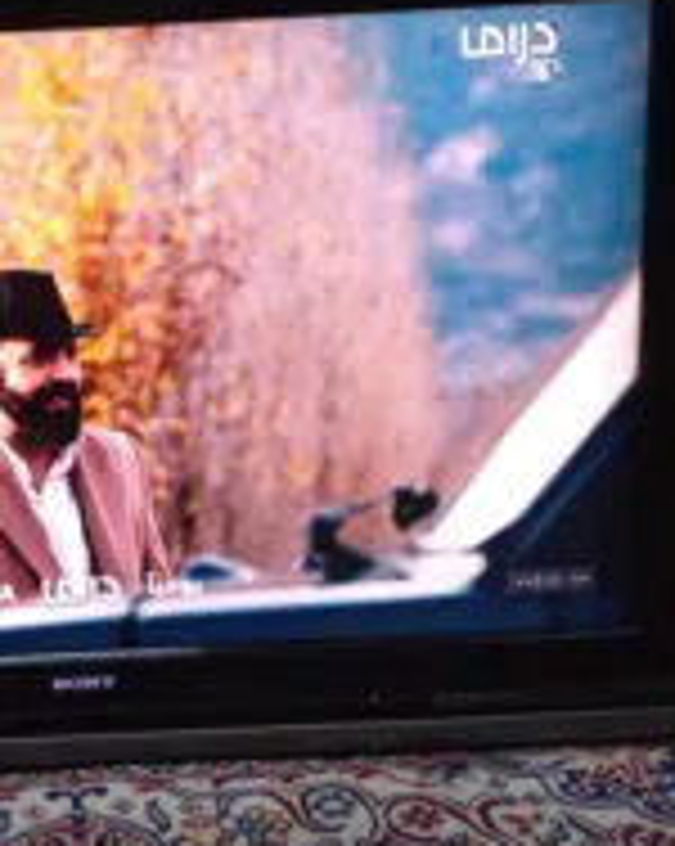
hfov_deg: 27.7
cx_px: 27
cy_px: 292
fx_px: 1301
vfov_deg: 35.7
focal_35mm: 52
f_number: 1.8
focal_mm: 4.6
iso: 250
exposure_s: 1/33.3
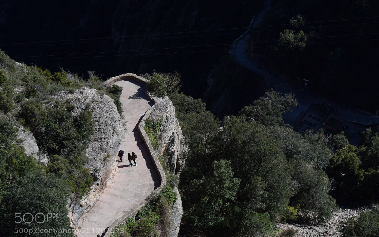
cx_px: 190
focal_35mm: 85
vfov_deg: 15.5
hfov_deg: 24.5
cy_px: 122
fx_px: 873
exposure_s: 1/640
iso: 200
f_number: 10
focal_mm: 55
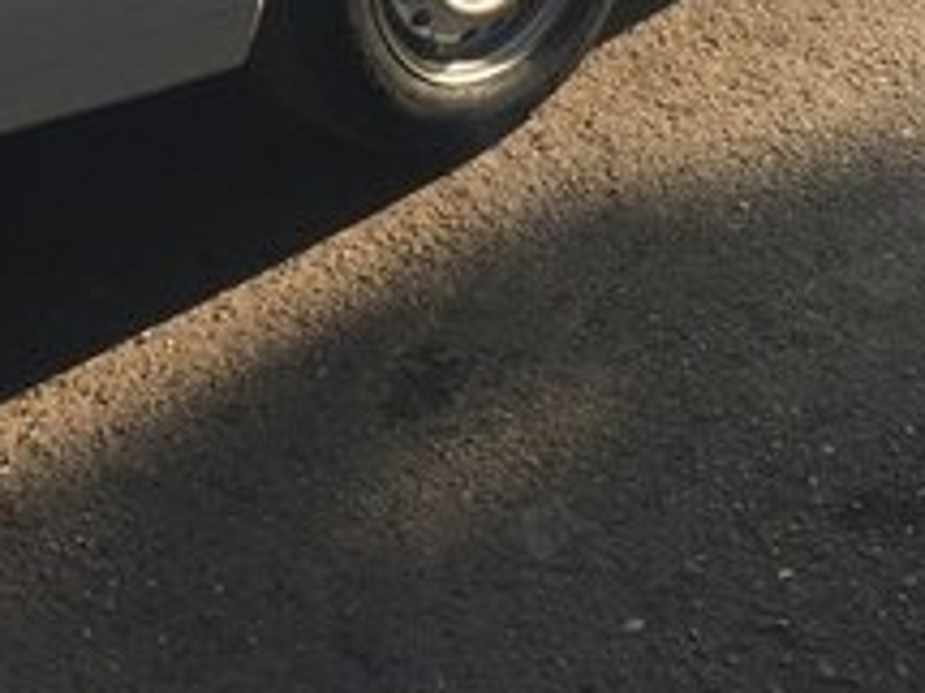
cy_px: -278
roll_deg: +1.9
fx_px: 2377
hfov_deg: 22.0
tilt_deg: -20.9
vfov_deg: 15.5
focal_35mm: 89
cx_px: 546
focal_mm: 4.15
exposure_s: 1/732
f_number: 2.2
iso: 32
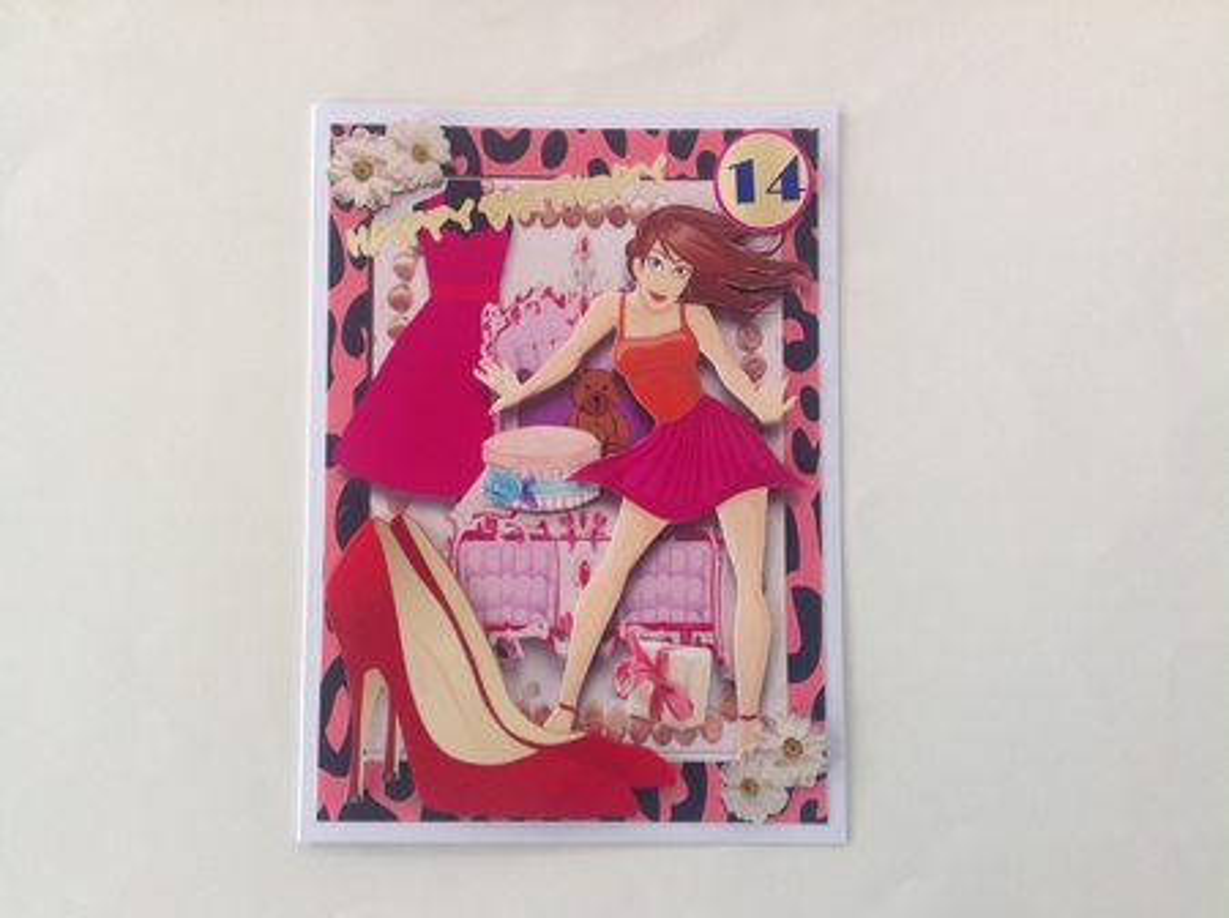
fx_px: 1241
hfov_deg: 52.7
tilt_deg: -86.8
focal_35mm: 35
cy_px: 459
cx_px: 614
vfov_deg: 40.6
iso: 64
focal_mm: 4.28
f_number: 2.4
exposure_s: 1/40
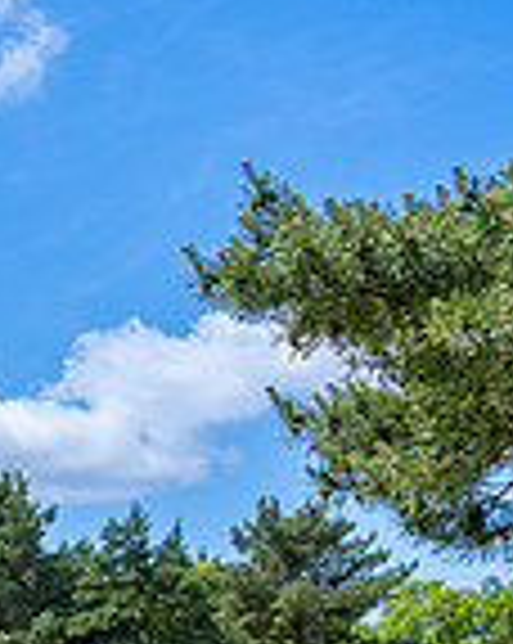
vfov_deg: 15.4
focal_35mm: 120
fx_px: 2282
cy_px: 813
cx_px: -729
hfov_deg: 10.8
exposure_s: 1/640
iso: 400
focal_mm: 31.5
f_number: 9
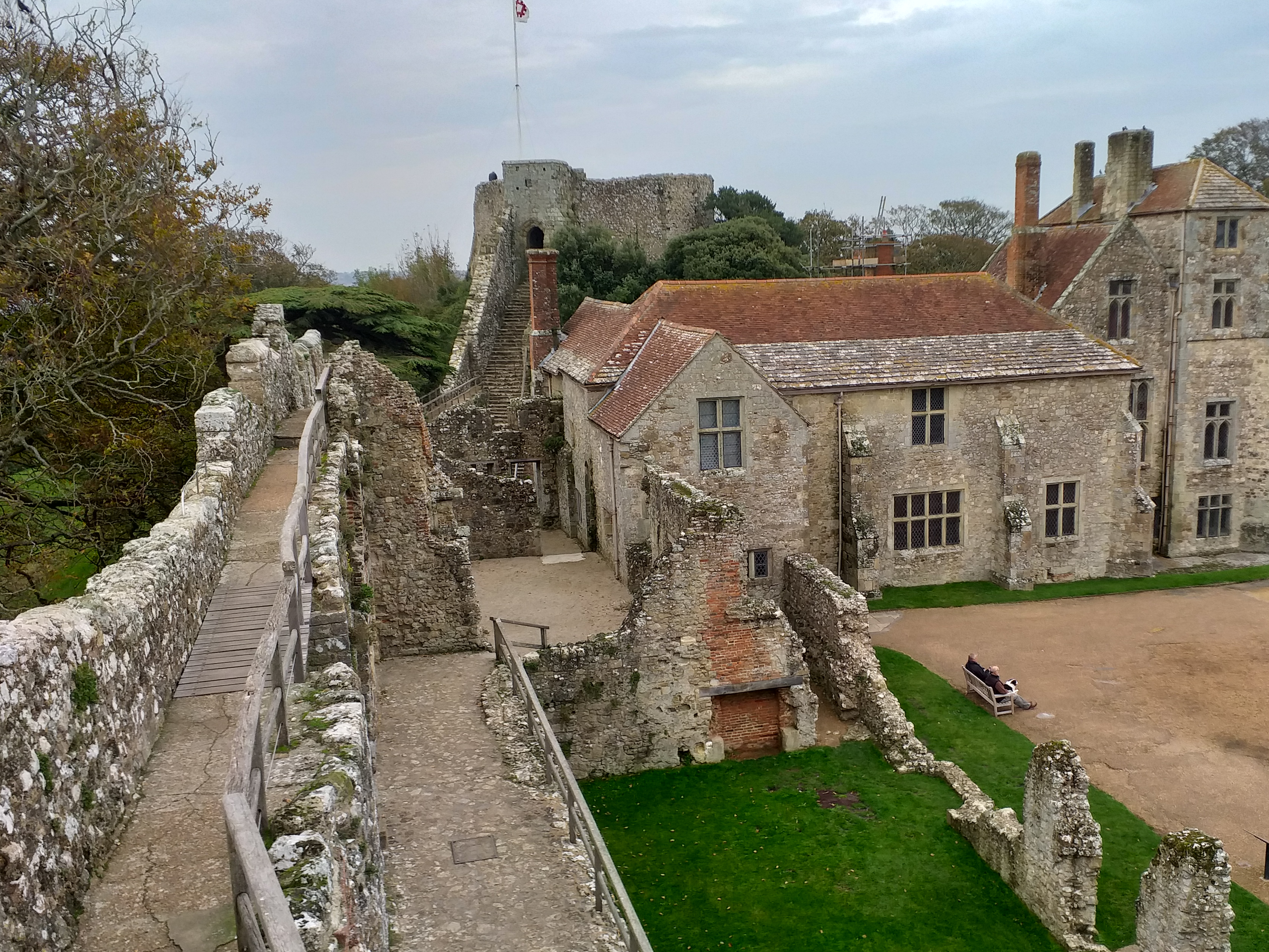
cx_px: 779
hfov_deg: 56.3
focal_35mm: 32
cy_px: 555
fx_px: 1173
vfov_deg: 44.0
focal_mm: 3.6
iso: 40
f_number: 1.9
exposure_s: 1/189
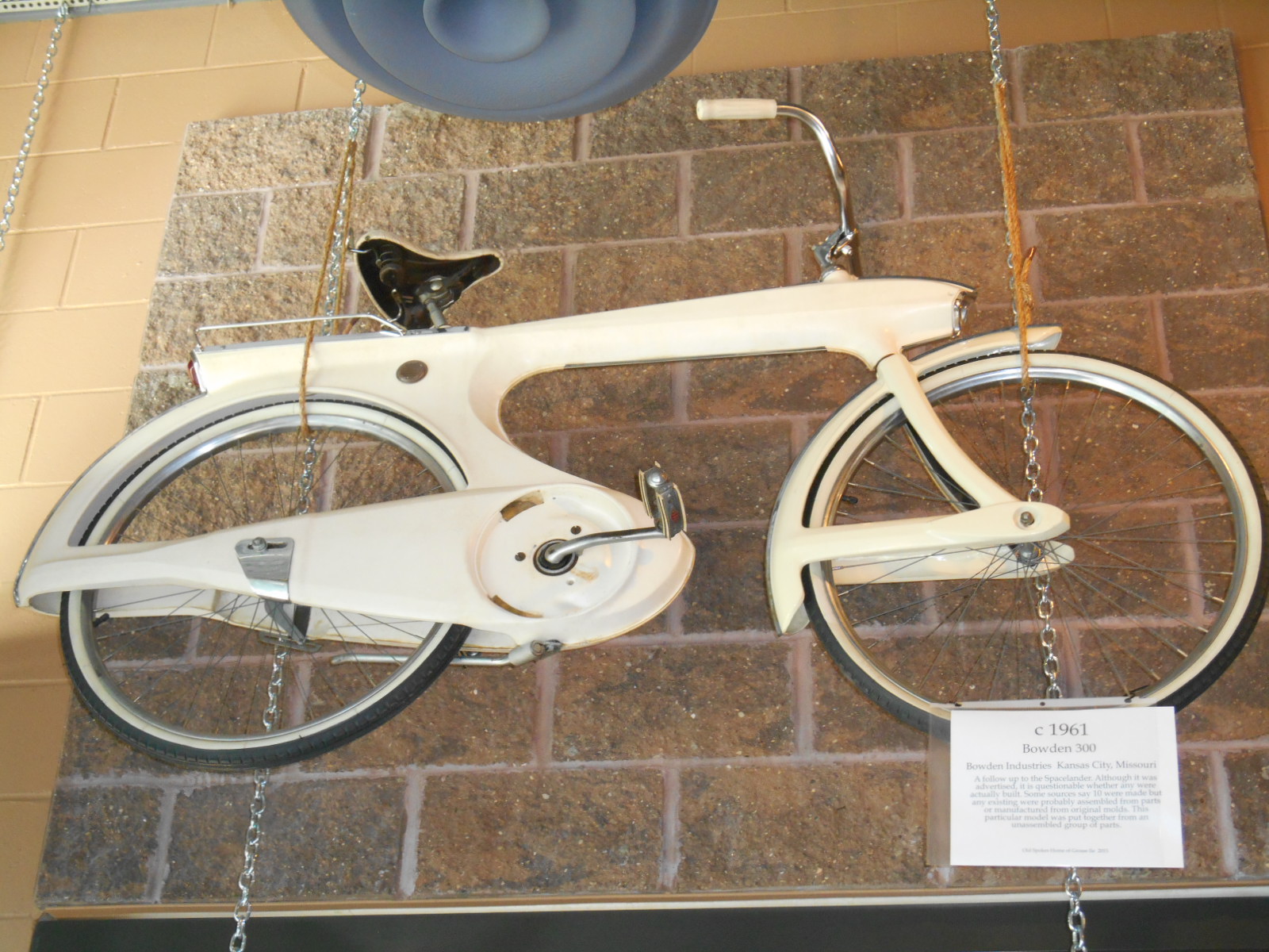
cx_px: 634
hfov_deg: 36.2
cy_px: 476
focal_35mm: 53
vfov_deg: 27.5
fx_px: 1943
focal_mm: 9.5
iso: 400
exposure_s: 1/20
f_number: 4.2
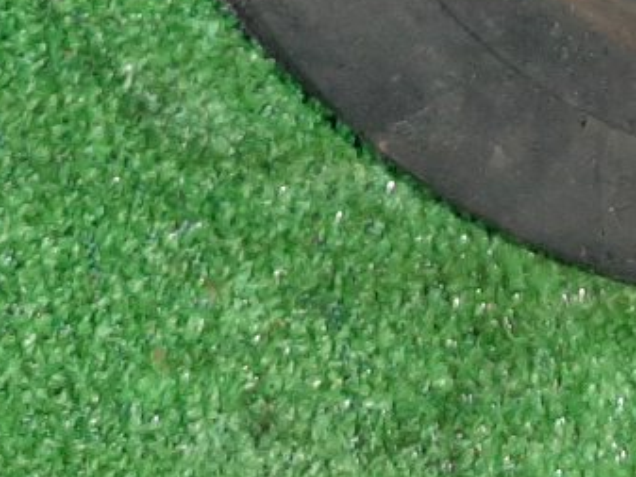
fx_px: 2040
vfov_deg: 11.8
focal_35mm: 111
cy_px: -518
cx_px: 698
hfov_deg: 17.1
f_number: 1.7
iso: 217
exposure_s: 1/25
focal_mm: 3.93
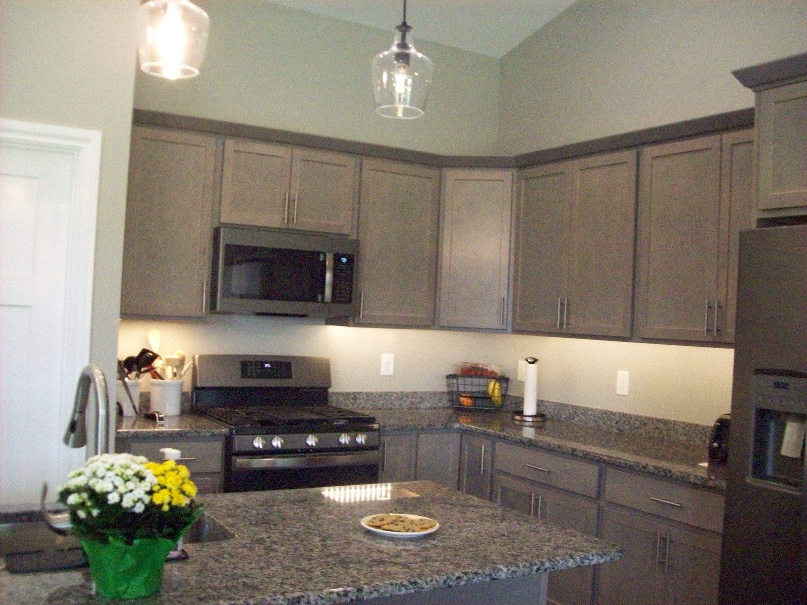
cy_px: 302
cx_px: 404
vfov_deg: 39.6
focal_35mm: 36
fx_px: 839
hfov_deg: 51.4
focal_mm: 6
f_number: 2.7
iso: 566
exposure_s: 1/128
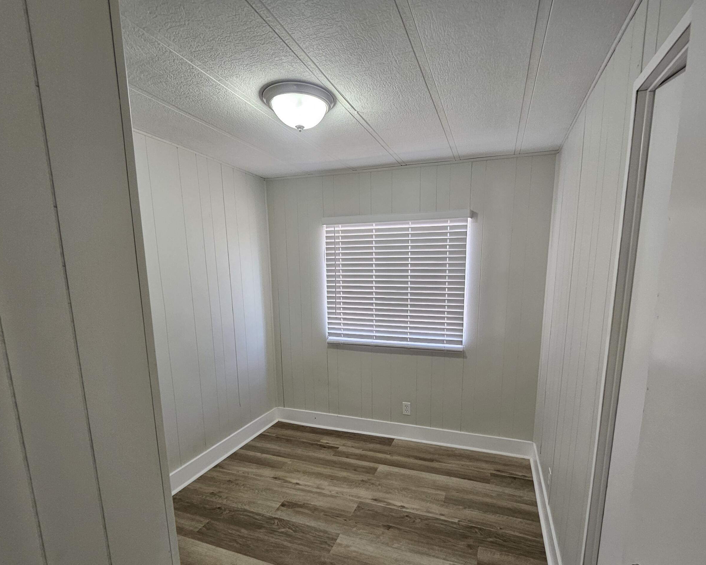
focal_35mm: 16
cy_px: 329
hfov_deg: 93.0
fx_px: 334
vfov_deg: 79.7
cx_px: 377
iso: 100
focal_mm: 1.7
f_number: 2.2
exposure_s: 1/60
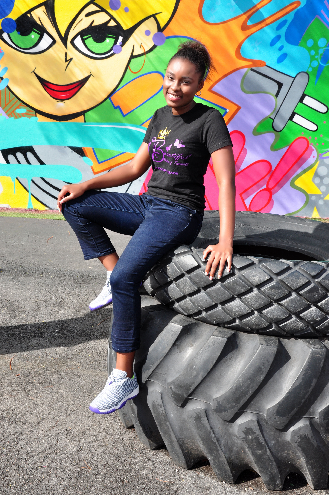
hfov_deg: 34.1
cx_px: 164
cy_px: 248
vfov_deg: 49.6
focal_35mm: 39
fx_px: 536
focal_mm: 26
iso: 250
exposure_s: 1/125
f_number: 11
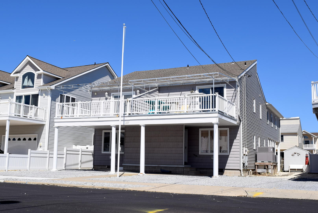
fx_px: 371
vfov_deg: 31.9
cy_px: 106
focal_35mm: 42
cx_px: 159
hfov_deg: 46.4
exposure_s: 1/500
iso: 200
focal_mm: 28
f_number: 11
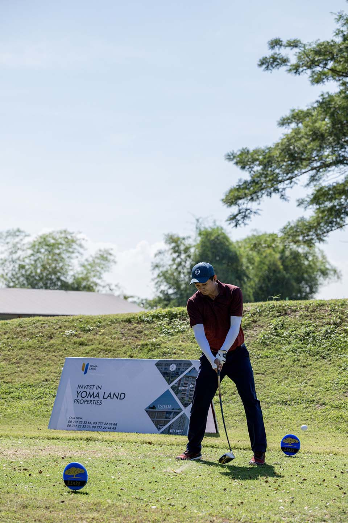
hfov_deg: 14.7
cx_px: 174
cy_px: 262
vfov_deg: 21.9
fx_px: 1348
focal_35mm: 93
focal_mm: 93
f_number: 4
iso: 640
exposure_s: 1/5000
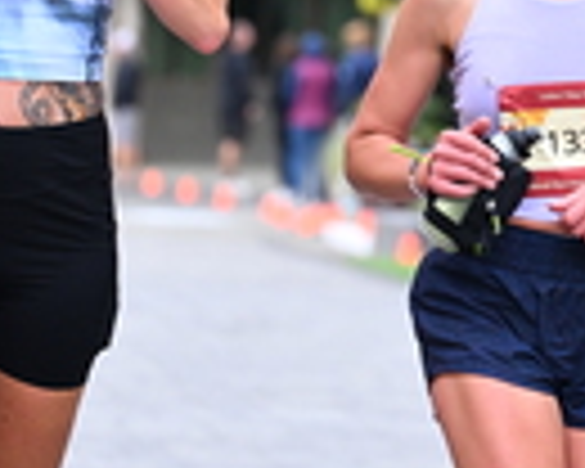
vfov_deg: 4.2
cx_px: 434
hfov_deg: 5.3
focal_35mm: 366
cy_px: -135
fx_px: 6337
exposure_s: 1/1600
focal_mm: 92
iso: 1000
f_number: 2.8
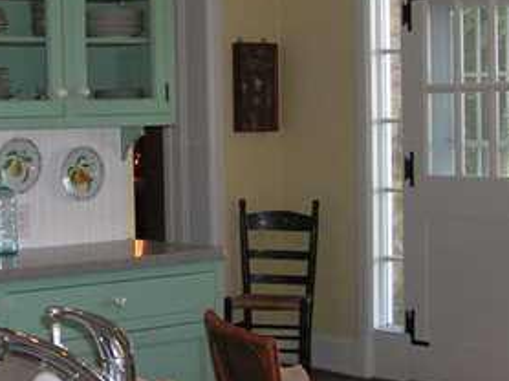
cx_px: 97
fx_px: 1440
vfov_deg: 15.1
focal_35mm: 98
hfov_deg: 19.8
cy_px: 174
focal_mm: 5.7
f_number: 2.9
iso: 101
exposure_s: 1/60.1
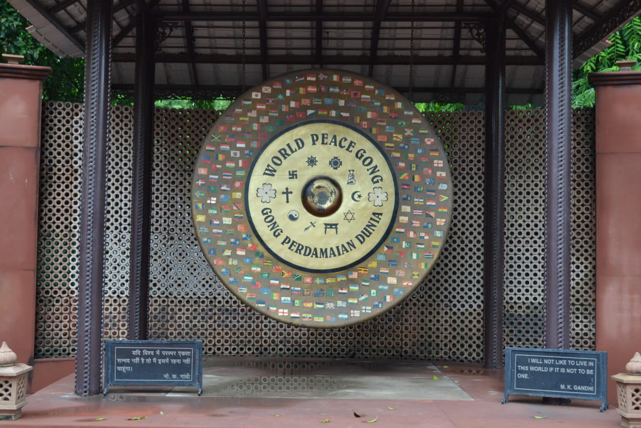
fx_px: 855
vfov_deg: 28.1
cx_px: 320
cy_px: 214
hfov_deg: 41.1
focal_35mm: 48
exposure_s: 1/80
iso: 400
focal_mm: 32
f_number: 4.8
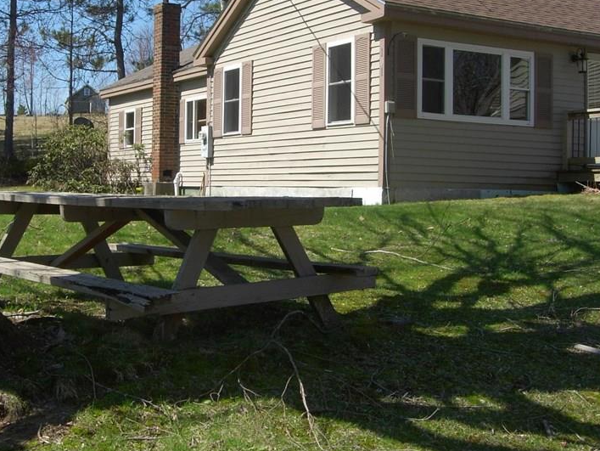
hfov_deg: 34.7
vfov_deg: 26.5
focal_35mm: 55
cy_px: 171
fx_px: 954
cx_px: 214
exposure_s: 1/497
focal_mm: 7.8
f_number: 4.8
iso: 79
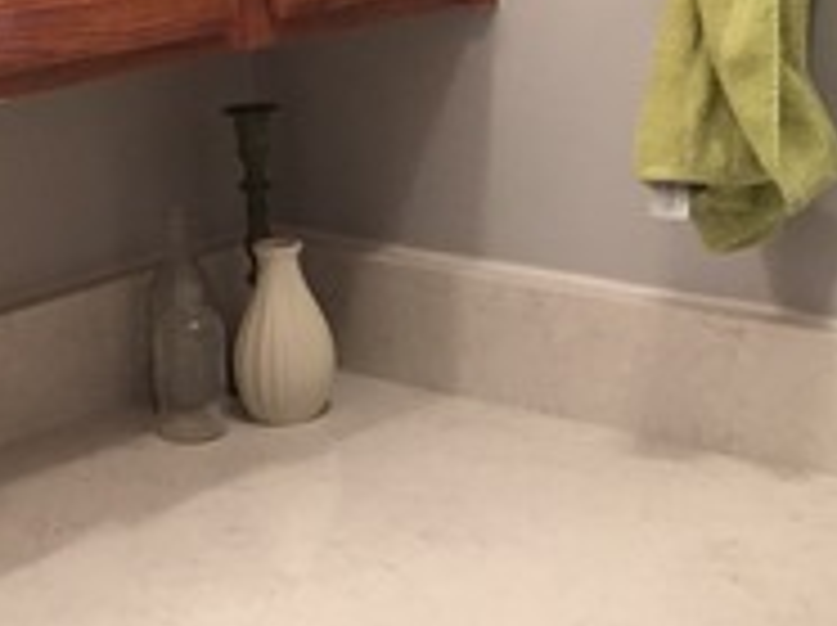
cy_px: -90
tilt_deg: -6.5
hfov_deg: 19.6
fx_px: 2415
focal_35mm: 100
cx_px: 342
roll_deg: +2.1
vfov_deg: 14.4
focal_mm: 4.15
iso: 250
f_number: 2.2
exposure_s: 1/30
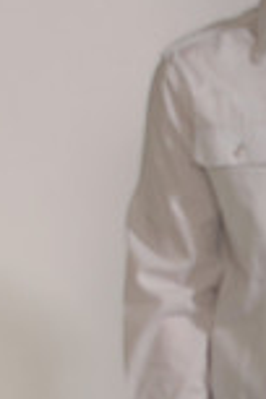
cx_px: 409
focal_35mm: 177
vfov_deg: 11.5
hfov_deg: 7.6
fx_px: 1961
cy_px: 389
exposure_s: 1/250
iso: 100
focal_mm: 31
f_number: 5.6
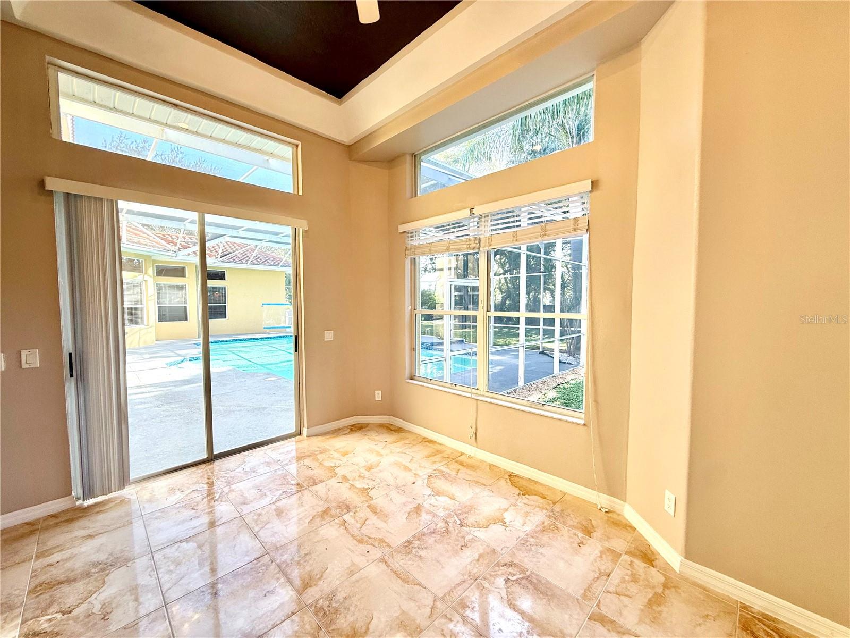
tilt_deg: -0.3
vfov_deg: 85.7
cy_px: 319
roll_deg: +0.5
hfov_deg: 102.1
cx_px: 425
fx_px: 344
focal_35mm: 14
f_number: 2.2
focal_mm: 2.22
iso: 80
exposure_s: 1/120
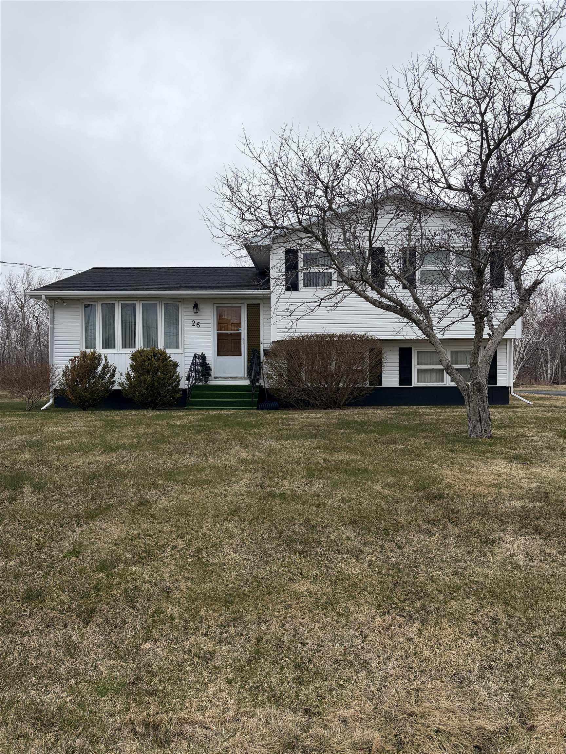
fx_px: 567
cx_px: 283
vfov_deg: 67.3
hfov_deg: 53.1
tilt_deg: +0.3
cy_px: 377
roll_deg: +0.2
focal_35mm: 26
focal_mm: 5.96
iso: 64
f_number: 1.6
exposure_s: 1/4950
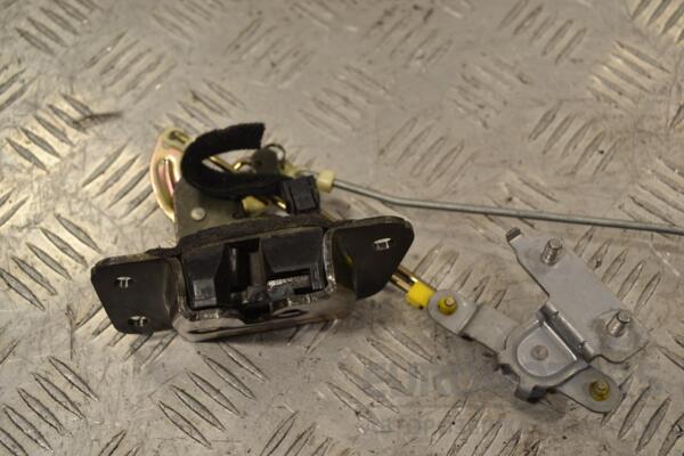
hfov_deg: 45.0
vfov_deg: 30.8
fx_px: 826
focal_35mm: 44
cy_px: 228
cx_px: 342
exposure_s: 1/125
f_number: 5.6
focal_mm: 29
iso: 280
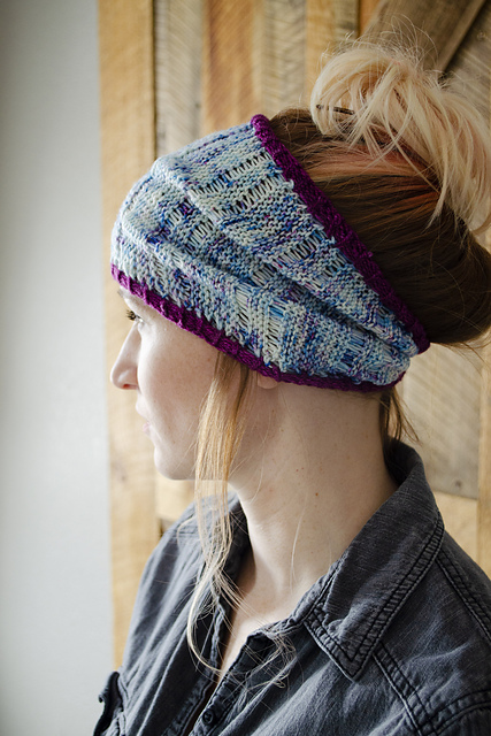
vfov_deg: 41.1
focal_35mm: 48
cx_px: 246
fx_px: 981
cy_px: 368
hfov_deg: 28.1
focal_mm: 32
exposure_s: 1/60
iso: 500
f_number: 4.8
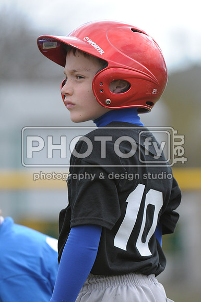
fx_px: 2520
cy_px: 151
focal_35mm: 300
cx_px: 100
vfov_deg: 6.9
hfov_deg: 4.6
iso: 400
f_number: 4
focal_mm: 200
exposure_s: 1/1250
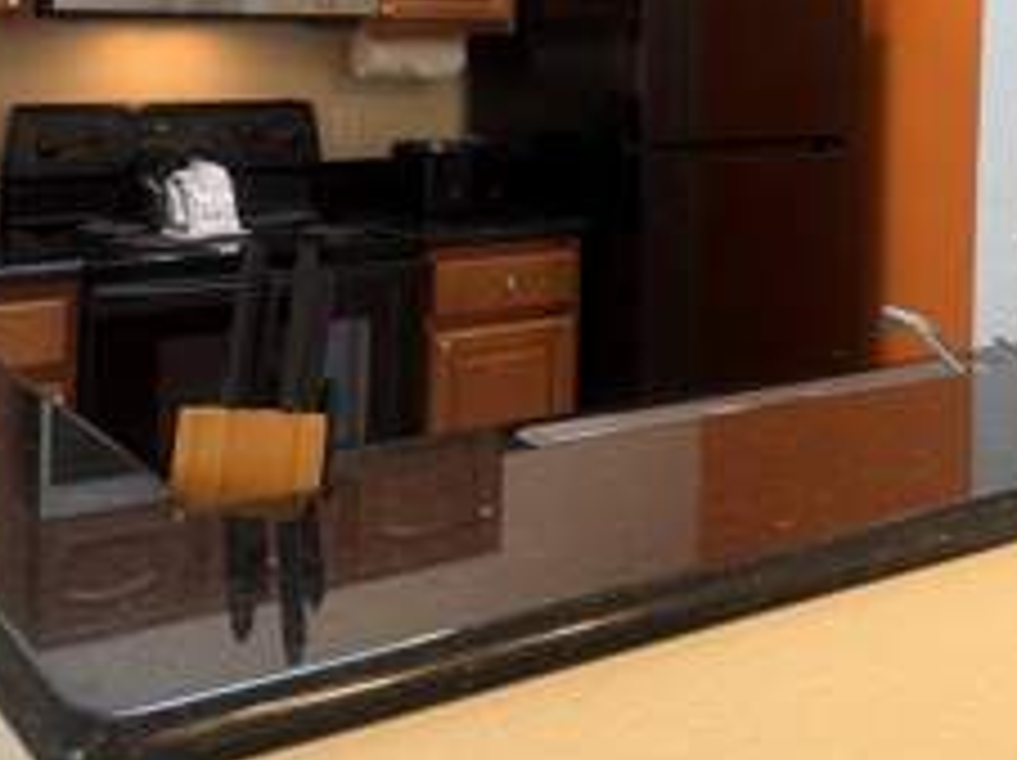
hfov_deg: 37.5
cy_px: 36
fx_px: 1497
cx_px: 580
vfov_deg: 27.2
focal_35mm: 51
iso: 200
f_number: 1.78
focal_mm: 6.76
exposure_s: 1/60
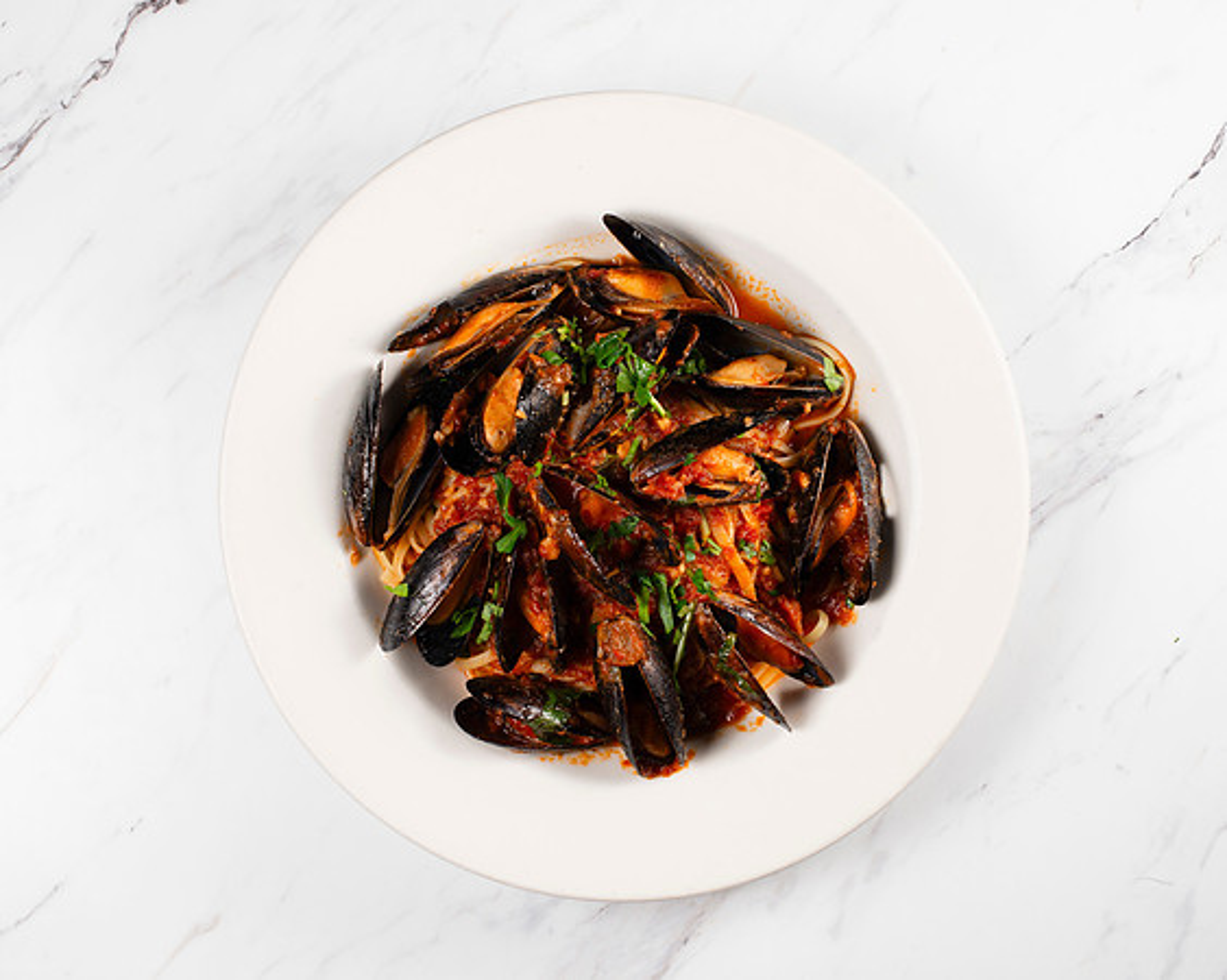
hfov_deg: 32.2
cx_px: 639
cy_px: 510
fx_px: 2127
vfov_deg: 26.0
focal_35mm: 59
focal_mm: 50
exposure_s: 1/200
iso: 200
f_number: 9
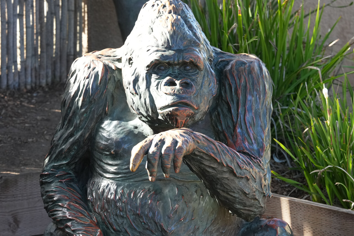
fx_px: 1357
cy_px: 141
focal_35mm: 138
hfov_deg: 14.9
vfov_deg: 9.9
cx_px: 165
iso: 1000
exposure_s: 1/320
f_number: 4.5
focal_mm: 100
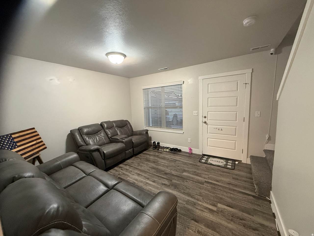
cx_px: 157
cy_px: 118
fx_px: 127
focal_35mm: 14
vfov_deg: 85.7
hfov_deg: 102.1
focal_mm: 2.22
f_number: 2.2
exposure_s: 1/60
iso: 500
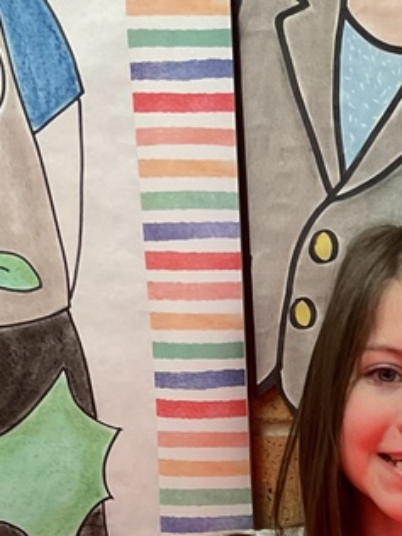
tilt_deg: -14.5
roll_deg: +0.4
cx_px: 417
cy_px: 643
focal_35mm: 94
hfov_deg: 15.4
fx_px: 1456
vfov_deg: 19.6
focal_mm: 3
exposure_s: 1/60
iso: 160
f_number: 1.8
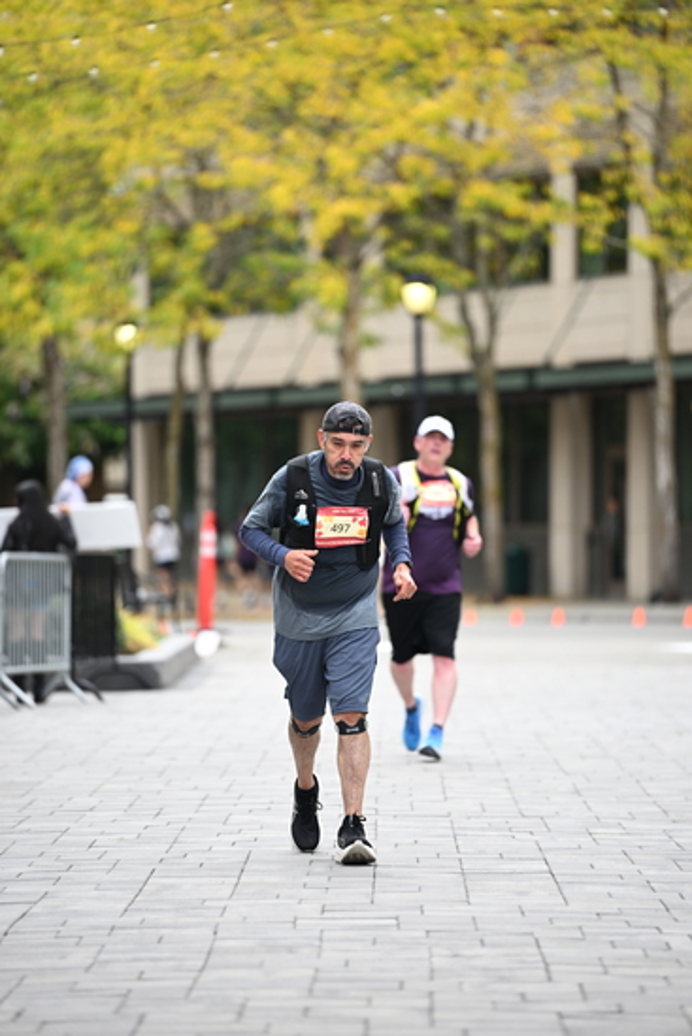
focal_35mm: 200
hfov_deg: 6.9
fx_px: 5763
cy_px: 518
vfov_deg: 10.3
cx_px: 346
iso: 640
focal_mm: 200
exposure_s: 1/1600
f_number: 2.8
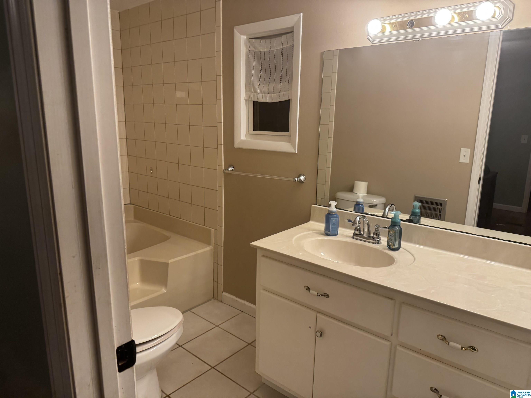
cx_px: 266
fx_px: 368
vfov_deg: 56.8
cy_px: 199
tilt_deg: -12.1
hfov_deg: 71.6
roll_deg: +0.0
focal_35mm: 24
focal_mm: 6.76
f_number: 1.78
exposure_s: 1/120
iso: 160
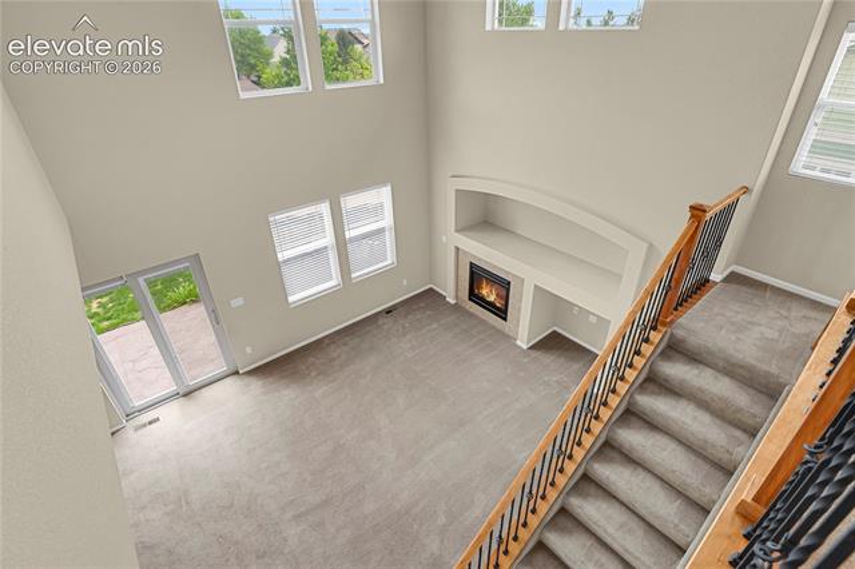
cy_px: 284
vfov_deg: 70.4
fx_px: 404
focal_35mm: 17
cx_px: 428
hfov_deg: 93.3
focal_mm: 17
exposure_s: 1.3
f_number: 8
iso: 250
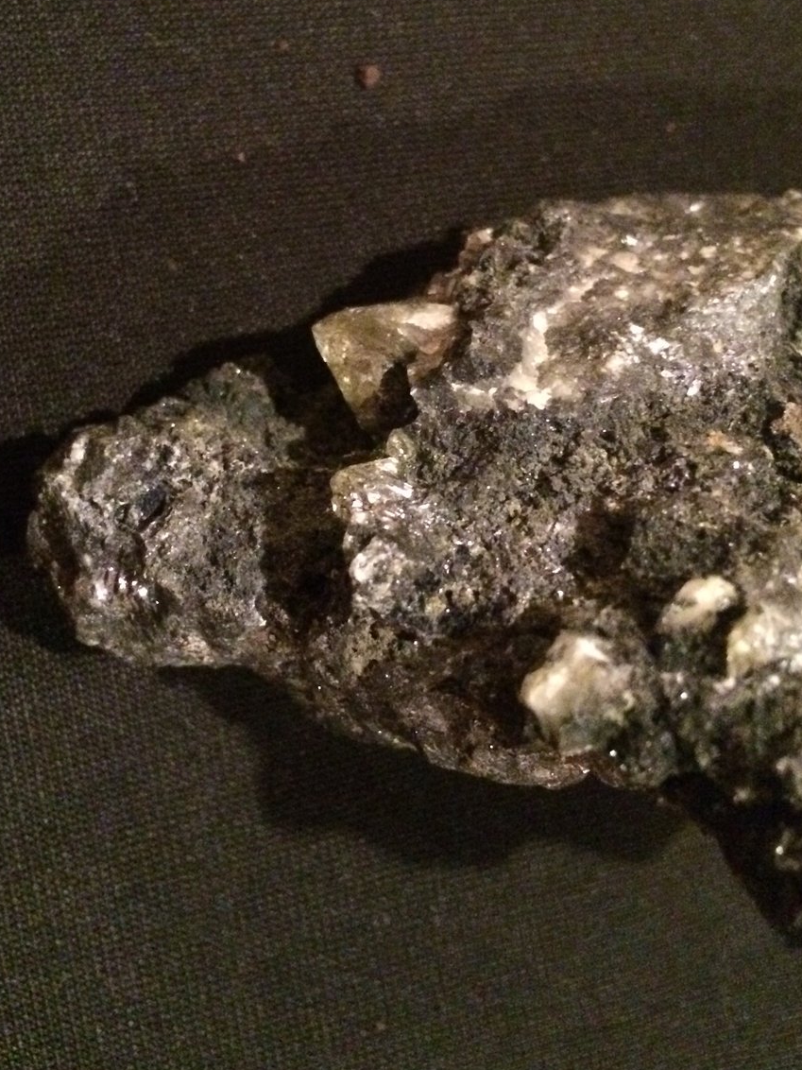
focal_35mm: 41
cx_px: 374
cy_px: 364
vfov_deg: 45.1
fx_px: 1267
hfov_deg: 35.1
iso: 1250
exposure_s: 1/15
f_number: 2.2
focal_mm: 4.15
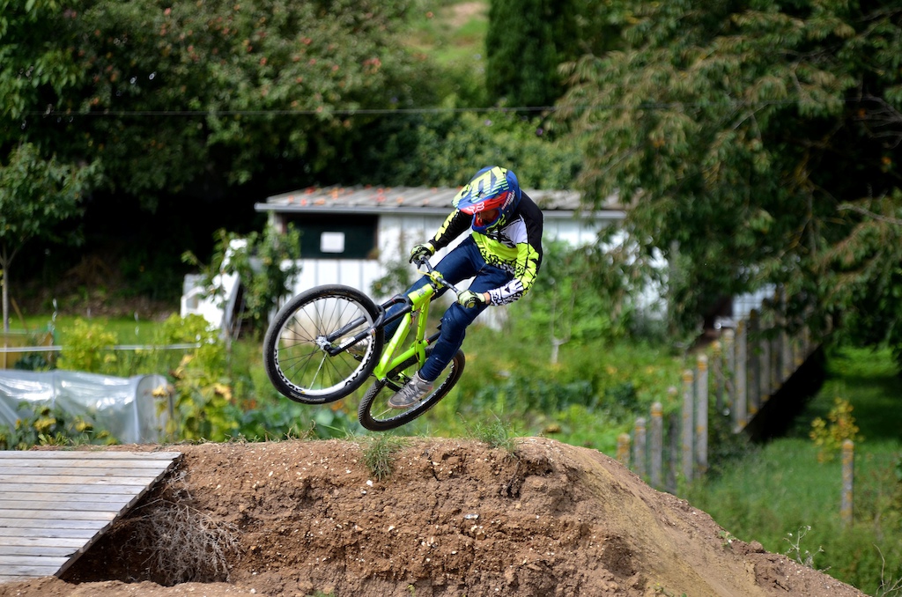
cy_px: 298
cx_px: 451
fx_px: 7500
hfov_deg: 6.9
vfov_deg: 4.6
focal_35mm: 300
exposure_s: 1/1250
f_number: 2.8
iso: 110
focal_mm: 200
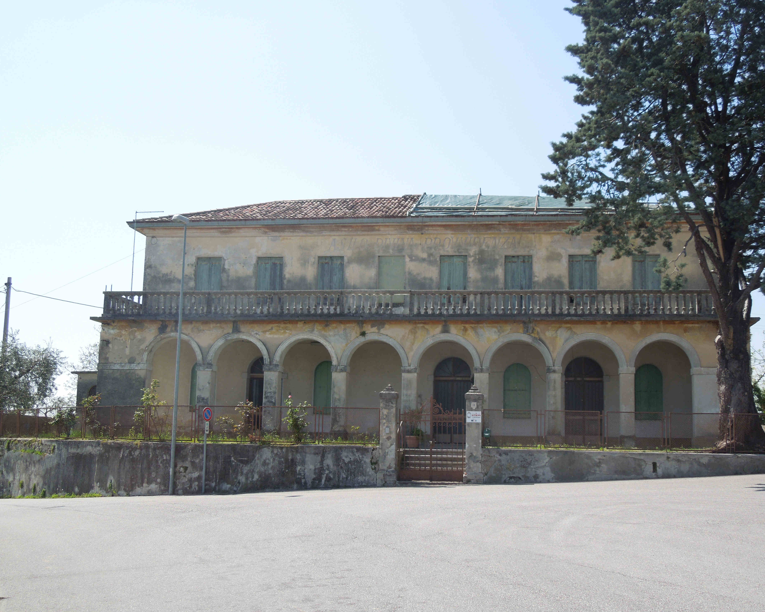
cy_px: 308
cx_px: 410
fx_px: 928
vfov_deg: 36.5
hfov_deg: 44.8
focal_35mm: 41
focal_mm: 7
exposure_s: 1/640
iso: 100
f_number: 3.8
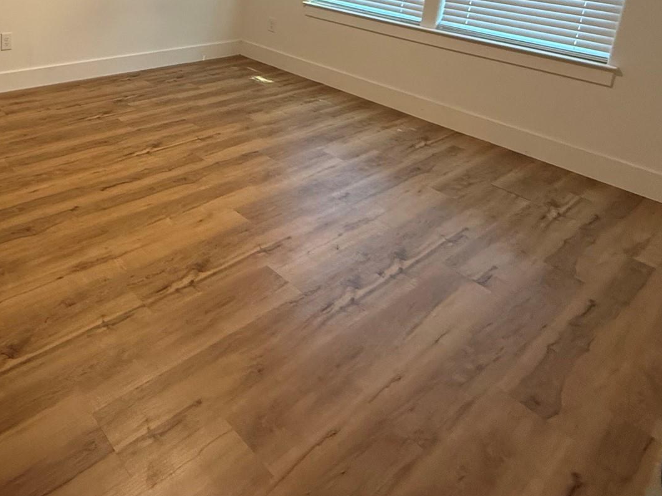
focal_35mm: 27
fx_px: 516
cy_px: 26
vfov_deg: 45.2
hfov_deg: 59.9
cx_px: 127
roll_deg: -3.8
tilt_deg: -12.0
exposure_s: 1/120
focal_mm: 2.22
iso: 250
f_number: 2.2
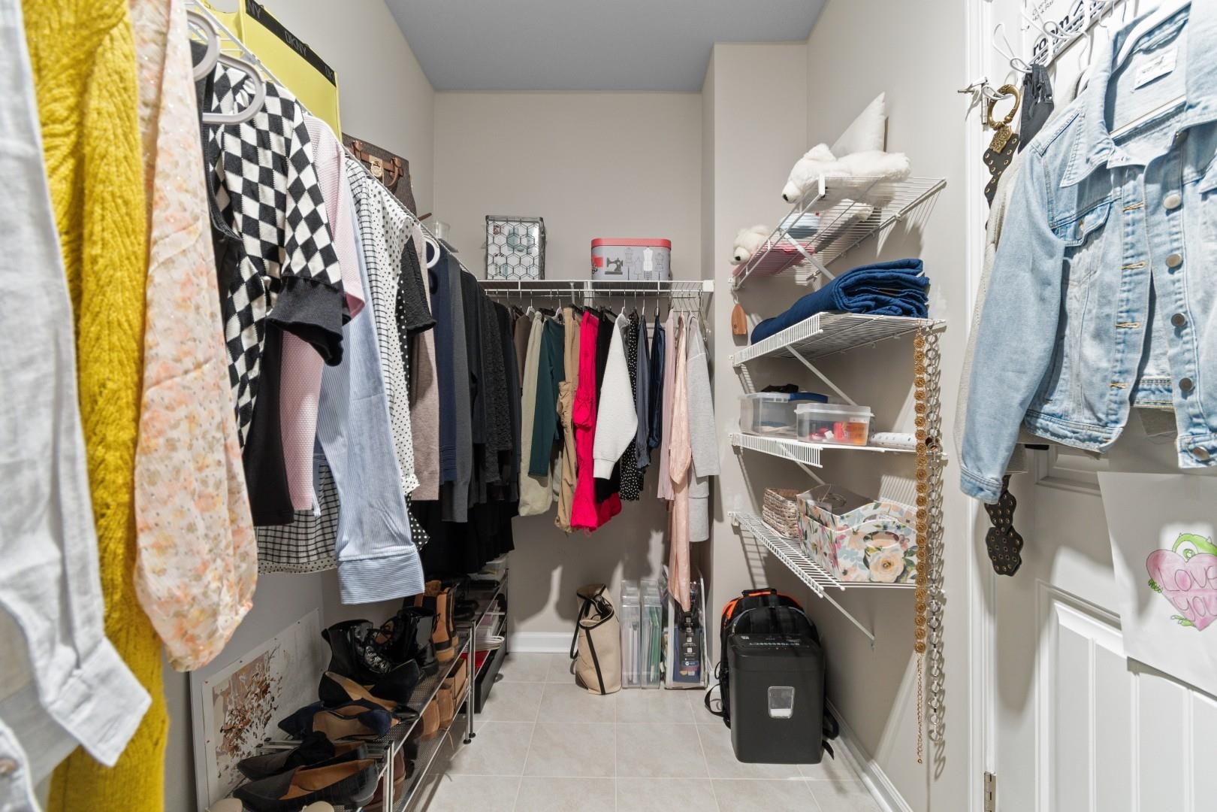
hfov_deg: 100.4
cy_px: 406
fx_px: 507
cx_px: 608
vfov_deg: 77.3
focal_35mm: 15
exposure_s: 1.6
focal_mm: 10
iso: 100
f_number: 4.5
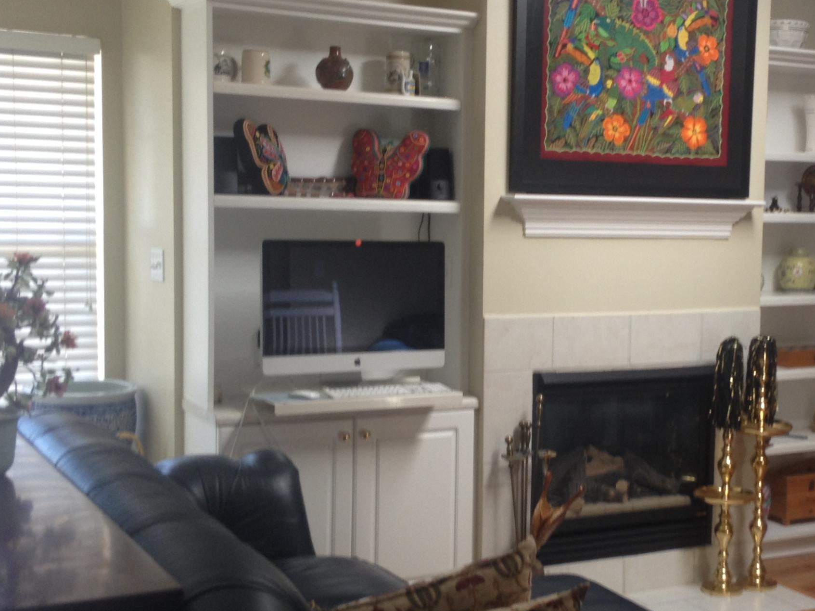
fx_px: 1460
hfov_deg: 30.6
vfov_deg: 23.6
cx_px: 634
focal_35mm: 62
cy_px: 324
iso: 50
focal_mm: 4.28
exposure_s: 1/30
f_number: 2.4
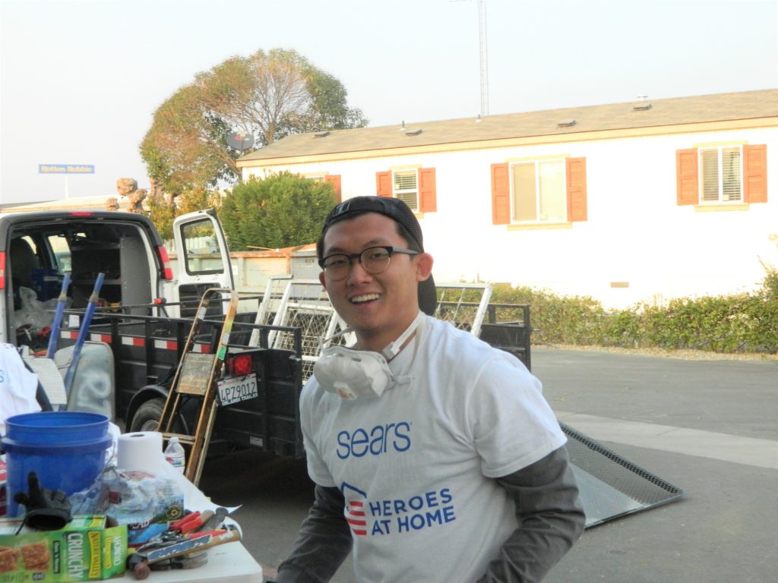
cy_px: 292
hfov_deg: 40.4
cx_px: 389
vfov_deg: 30.9
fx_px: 1056
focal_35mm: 47
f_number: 3.6
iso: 360
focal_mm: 8.4
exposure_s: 1/400
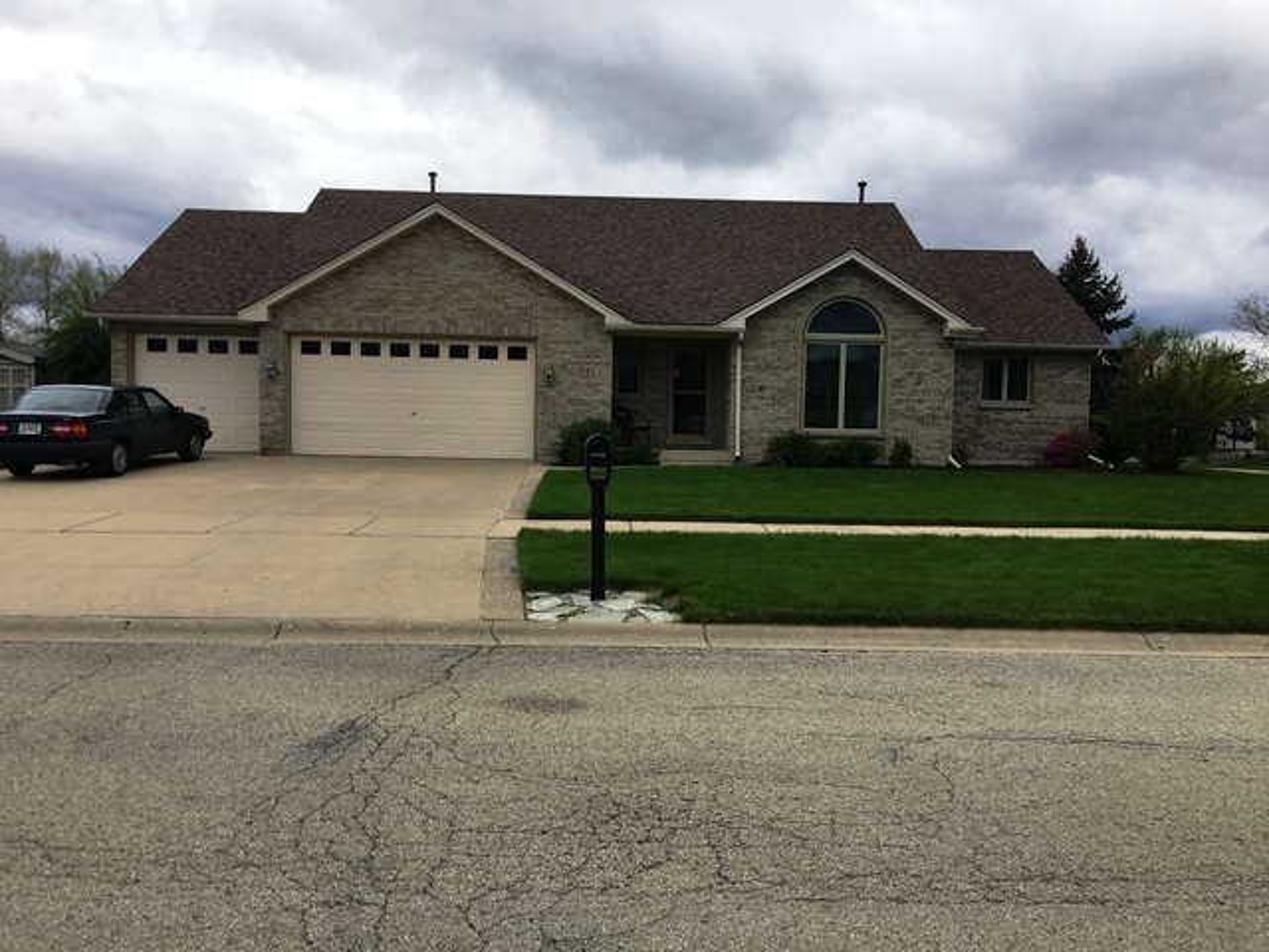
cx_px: 634
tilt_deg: -2.8
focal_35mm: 29
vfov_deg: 48.2
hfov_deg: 61.7
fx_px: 1063
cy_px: 476
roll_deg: -0.7
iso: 25
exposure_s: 1/2262
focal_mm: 4.15
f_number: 2.2
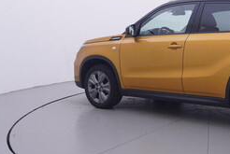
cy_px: 44
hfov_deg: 36.4
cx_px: 216
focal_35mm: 50
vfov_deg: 26.8
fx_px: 321
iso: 200
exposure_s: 1/80
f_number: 5
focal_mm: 15
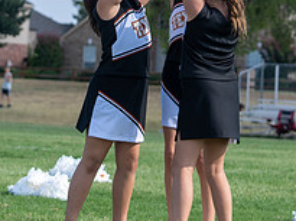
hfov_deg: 8.5
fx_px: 1997
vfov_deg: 6.3
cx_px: 136
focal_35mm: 234
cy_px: -63
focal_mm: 70
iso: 125
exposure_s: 1/1250
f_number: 3.5
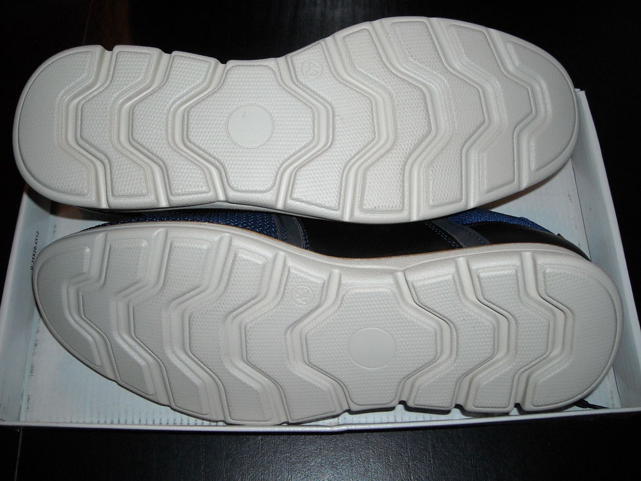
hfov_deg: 52.6
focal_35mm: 35
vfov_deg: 40.7
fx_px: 648
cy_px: 240
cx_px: 320
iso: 200
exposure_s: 1/60
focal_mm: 5.7
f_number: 2.8
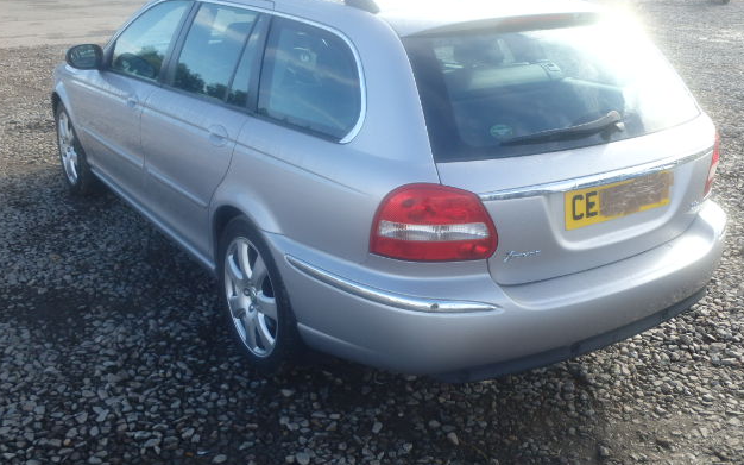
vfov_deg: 32.8
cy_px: 231
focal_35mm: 39
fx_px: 791
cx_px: 370
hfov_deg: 50.4
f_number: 4.5
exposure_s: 1/160
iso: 125
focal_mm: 6.4
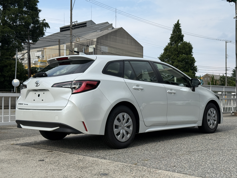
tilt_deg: +2.0
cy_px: 89
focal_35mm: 48
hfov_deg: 39.7
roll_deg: -0.2
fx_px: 329
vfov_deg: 30.3
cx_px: 118
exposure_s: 1/3378
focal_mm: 6.76
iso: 64
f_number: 1.78
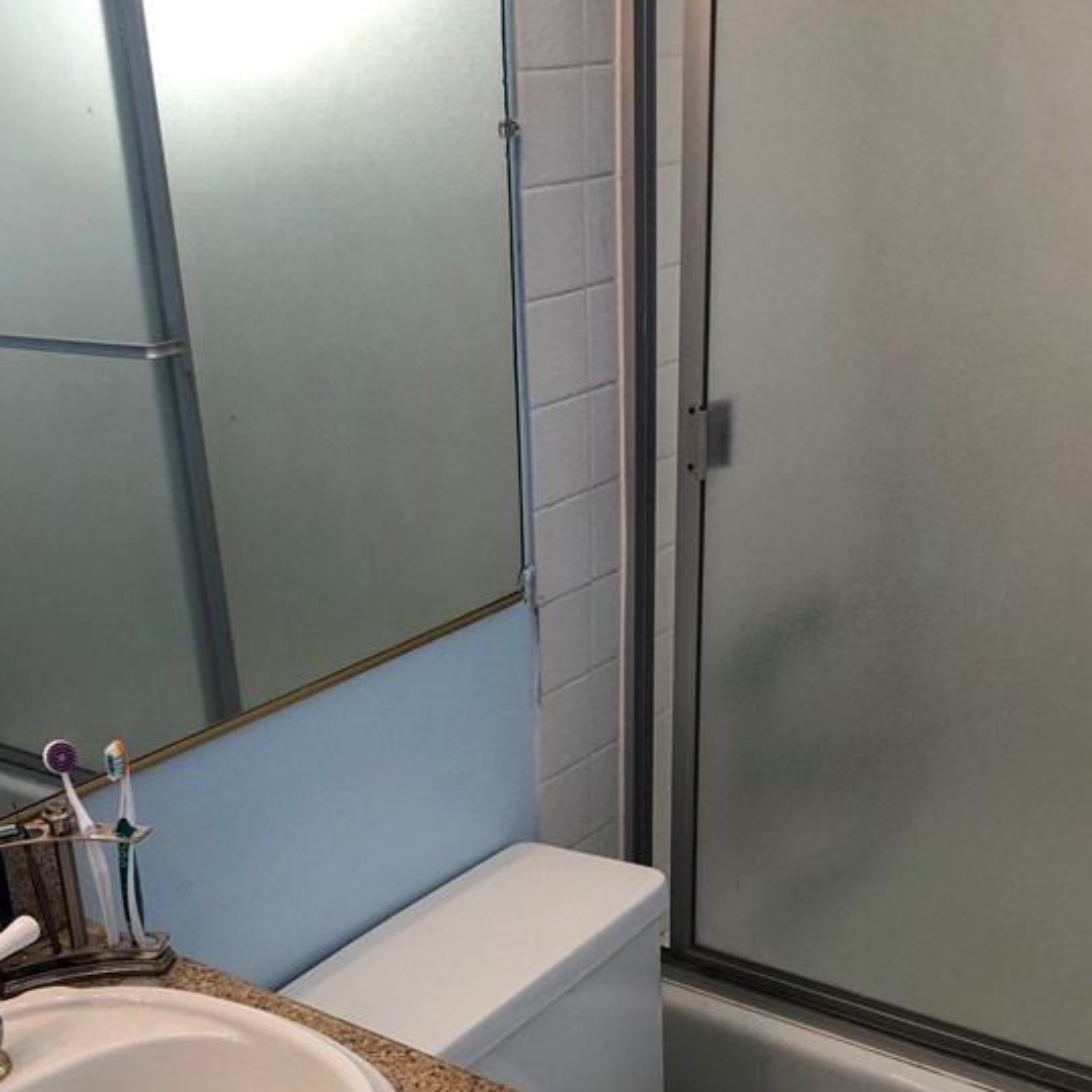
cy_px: 851
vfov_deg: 35.1
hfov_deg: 35.9
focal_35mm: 47
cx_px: 432
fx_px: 1677
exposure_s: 1/40
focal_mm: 4
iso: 25
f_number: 1.8
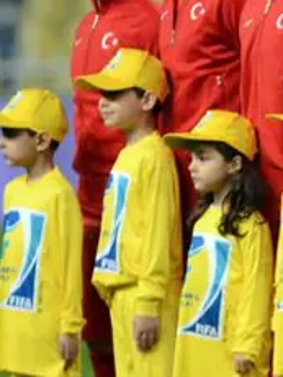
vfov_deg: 1.8
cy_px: 182
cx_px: 618
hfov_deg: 1.3
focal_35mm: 1103
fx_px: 12001
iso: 2500
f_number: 3.2
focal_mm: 300
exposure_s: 1/1250
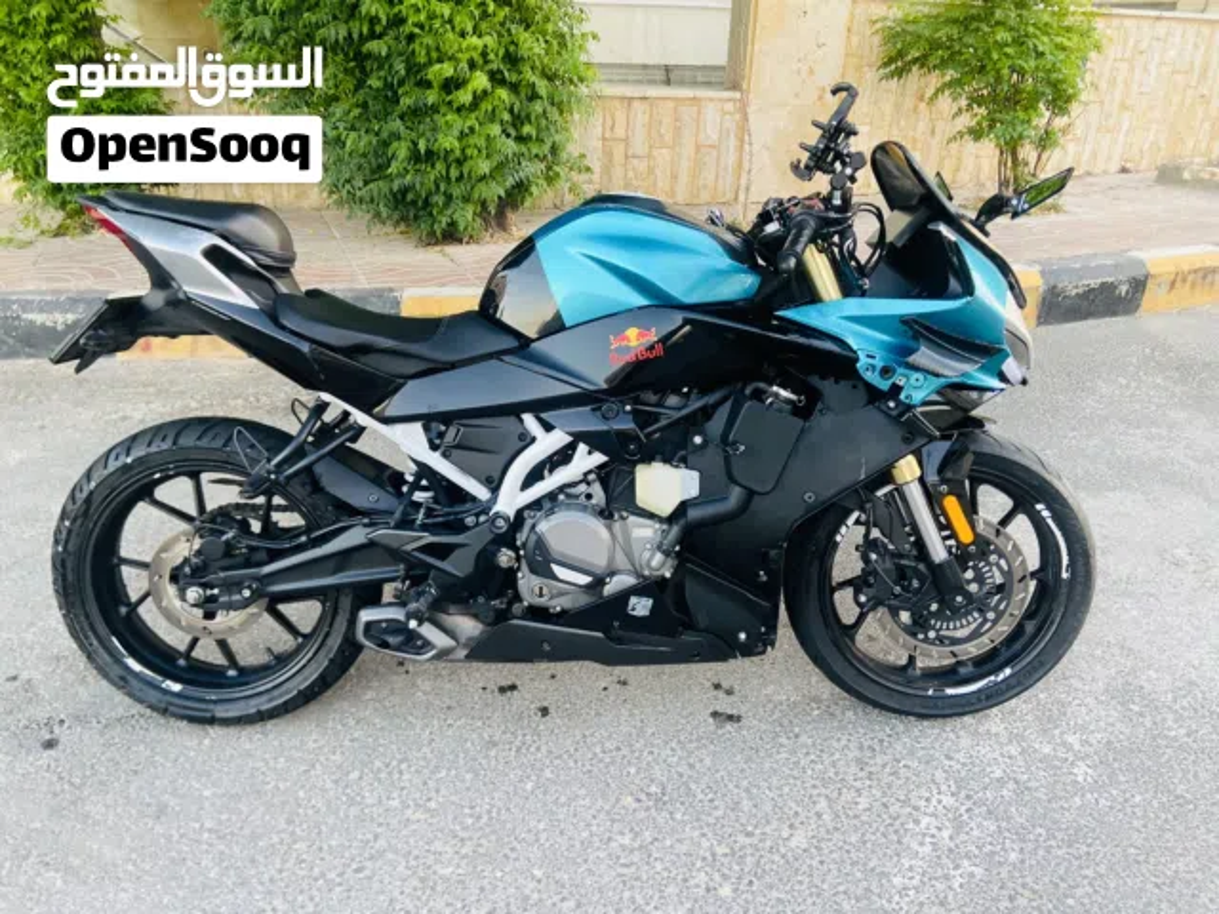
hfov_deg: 67.3
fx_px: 916
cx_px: 610
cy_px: 457
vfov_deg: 53.1
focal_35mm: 26
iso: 125
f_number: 1.8
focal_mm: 4.25
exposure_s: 1/60
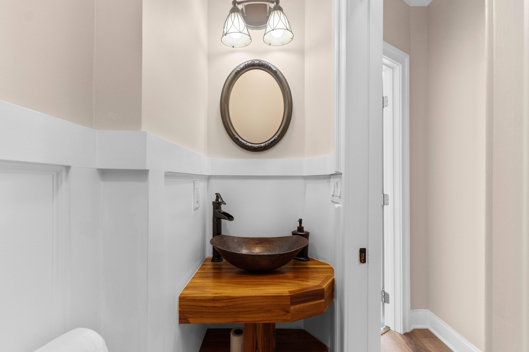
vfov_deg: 77.3
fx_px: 220
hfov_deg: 100.4
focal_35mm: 15
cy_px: 176
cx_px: 264
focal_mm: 10
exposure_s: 1/8
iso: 100
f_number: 4.5
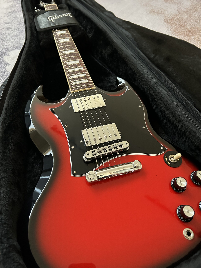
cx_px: 100
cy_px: 134
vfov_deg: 67.3
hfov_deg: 53.1
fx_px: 201
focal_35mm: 26
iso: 640
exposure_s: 1/39
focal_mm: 5.7
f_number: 1.5
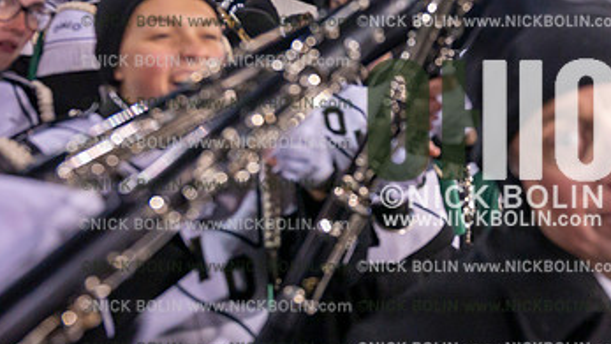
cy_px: 143
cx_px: 491
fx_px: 680
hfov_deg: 45.8
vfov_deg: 28.3
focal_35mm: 42
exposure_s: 1/640
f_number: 4.5
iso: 5000
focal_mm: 24
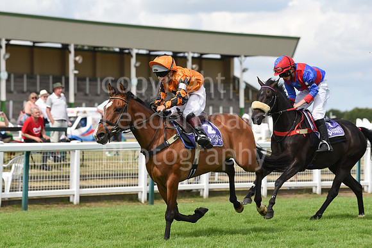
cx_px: 186
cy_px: 124
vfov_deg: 8.1
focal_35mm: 170
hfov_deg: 12.1
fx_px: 1757
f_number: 5.6
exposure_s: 1/2000
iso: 400
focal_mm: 170
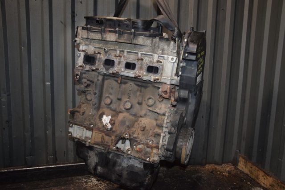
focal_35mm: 33
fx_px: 261
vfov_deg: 39.9
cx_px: 142
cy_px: 95
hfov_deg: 57.2
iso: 800
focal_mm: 22
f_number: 5
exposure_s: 1/60
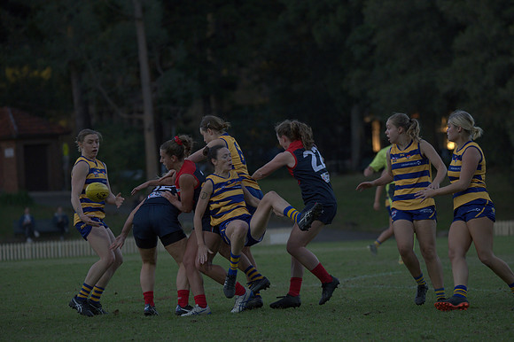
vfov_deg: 5.3
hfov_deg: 7.9
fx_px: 3710
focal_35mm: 260
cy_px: 171
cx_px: 257
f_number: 5.6
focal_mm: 260
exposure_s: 1/1000
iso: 3200
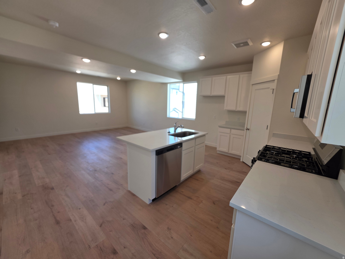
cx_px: 172
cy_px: 130
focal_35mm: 13
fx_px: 130
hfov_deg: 106.2
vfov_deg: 89.9
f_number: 1.9
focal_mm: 2.2
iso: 40
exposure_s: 1/120
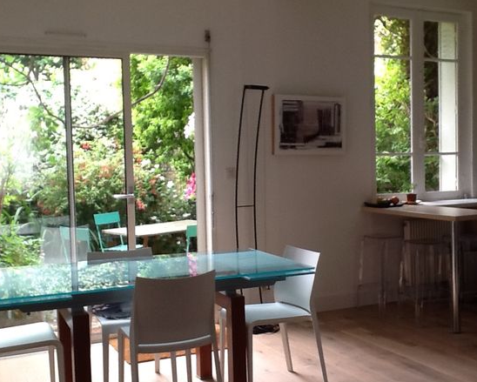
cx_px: 249
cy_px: 194
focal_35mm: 47
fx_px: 664
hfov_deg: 39.5
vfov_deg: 32.1
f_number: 2.4
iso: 50
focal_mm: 2.03
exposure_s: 1/30
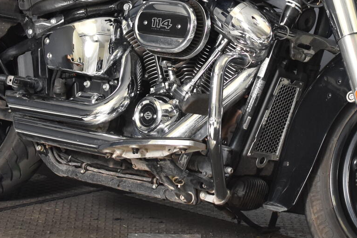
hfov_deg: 14.9
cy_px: 47
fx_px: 1362
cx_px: 201
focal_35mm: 137
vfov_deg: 10.0
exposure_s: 1/160
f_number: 4.5
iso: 800
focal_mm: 35
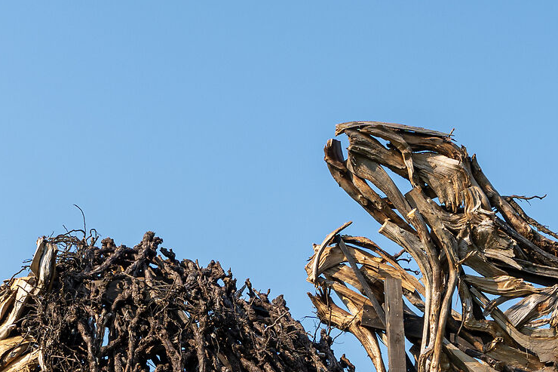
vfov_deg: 12.0
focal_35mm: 107
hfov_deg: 19.0
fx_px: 1658
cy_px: 602
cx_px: 412
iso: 100
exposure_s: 1/125
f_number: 11
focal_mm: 33
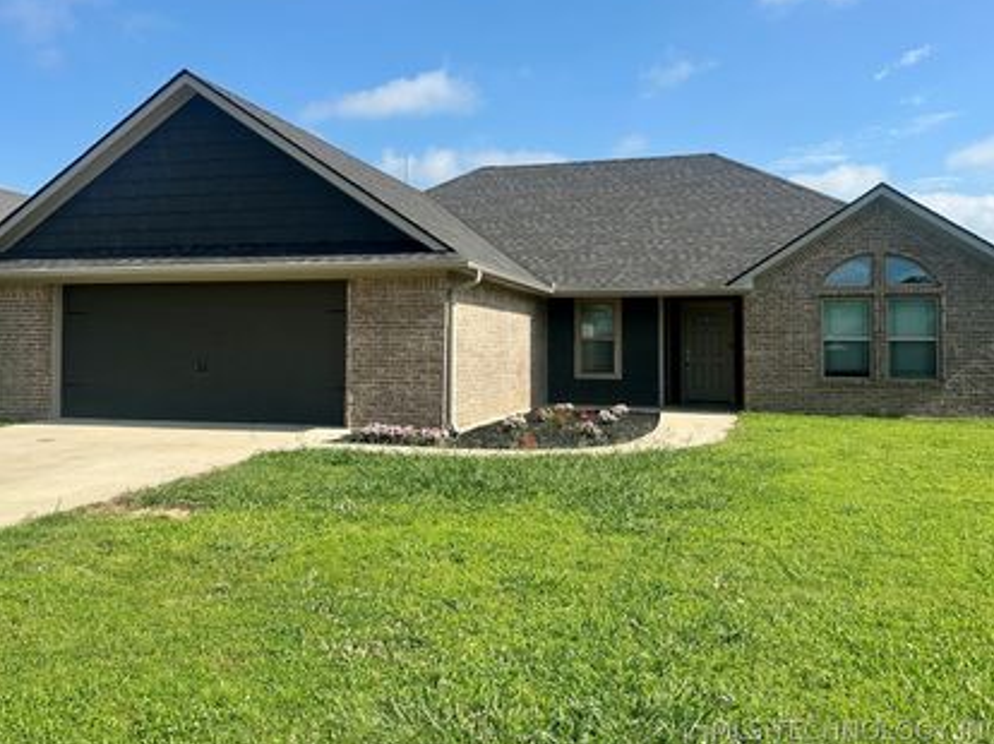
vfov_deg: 47.9
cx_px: 483
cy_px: 301
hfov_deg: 61.7
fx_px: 832
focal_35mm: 29
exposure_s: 1/3861
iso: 80
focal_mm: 6.86
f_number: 1.78
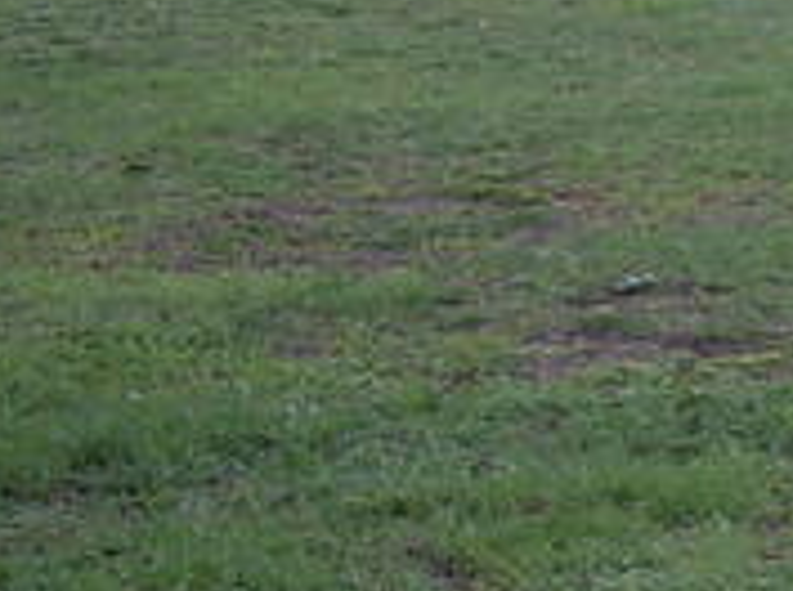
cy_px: 72
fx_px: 4641
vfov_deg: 7.3
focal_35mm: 203
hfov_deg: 8.8
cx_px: 1985
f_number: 2.6
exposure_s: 1/125
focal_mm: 5.8
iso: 80
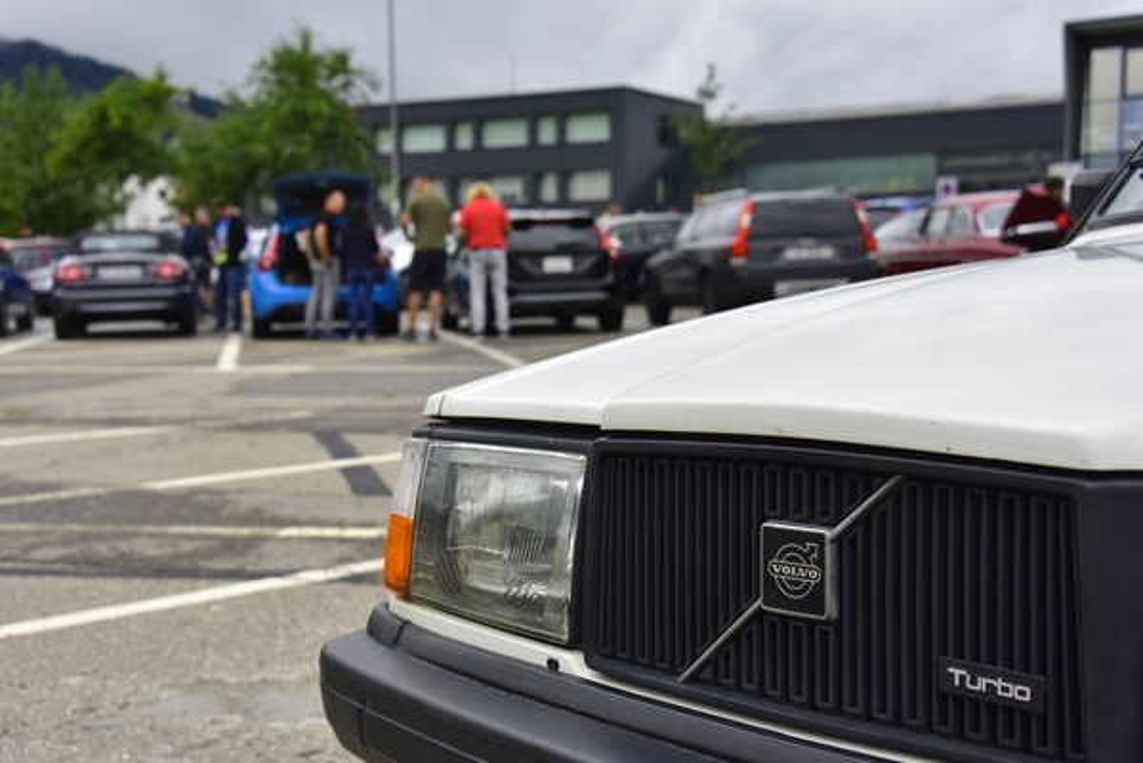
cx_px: 572
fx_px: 1588
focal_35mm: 50
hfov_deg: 39.6
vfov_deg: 27.0
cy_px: 382
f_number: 5.6
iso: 400
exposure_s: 1/800
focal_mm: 50
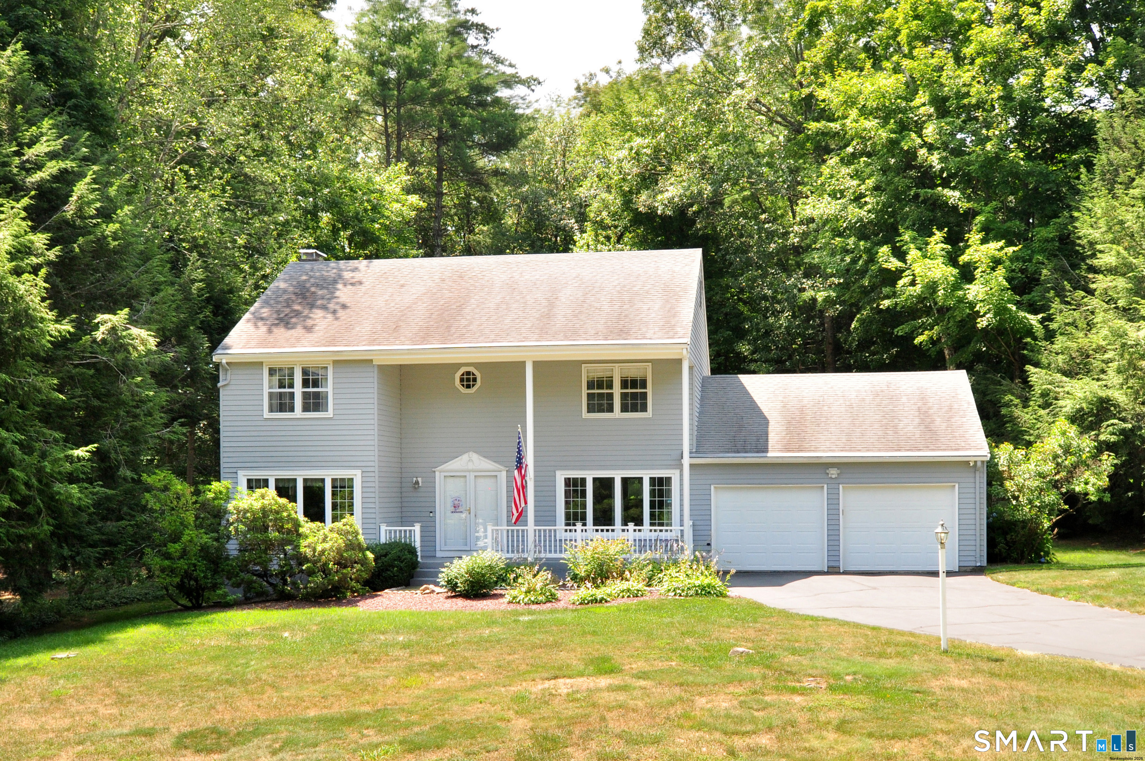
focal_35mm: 30
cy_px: 380
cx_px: 572
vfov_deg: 43.5
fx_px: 953
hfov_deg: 62.0
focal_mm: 20
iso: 500
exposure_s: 1/200
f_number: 8
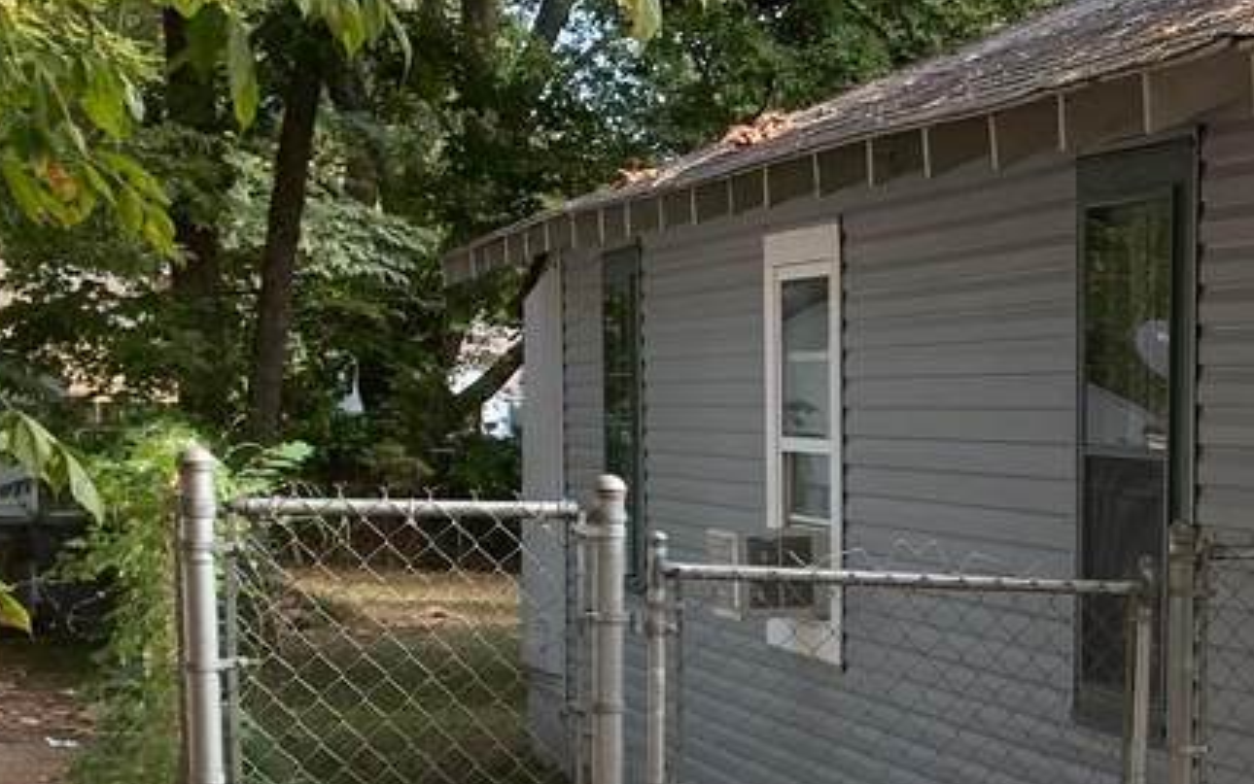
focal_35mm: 82
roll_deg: -4.2
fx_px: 2803
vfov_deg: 15.5
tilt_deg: -9.4
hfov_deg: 22.7
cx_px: 1589
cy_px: 877
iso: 25
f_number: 1.8
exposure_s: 1/376
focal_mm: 4.25
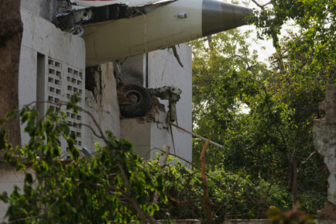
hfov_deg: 13.5
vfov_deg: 9.0
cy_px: 78
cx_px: 185
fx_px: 1418
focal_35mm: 152
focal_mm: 103
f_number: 5
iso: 100
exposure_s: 1/250
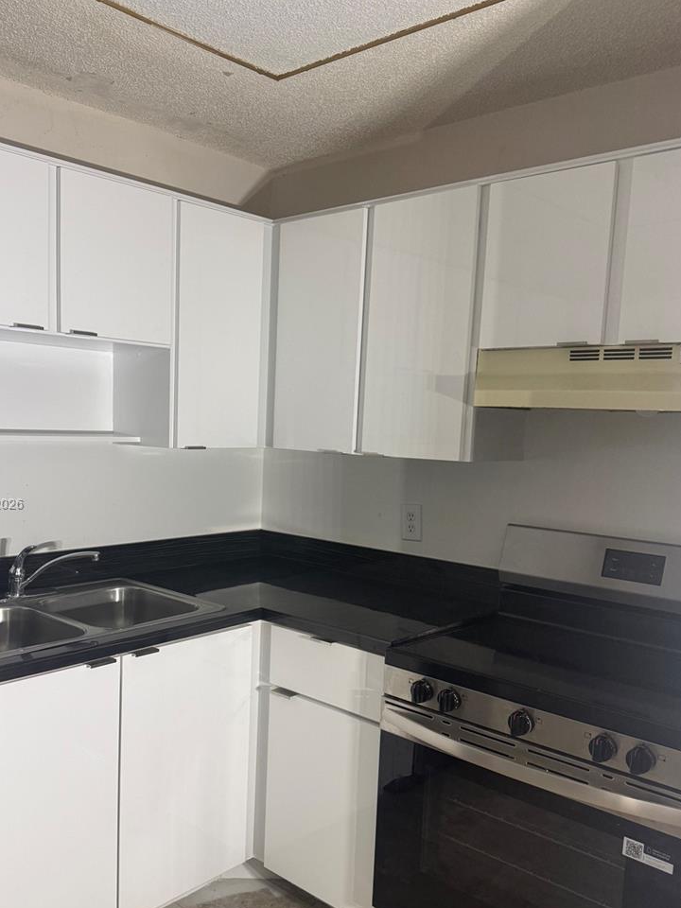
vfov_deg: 59.8
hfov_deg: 46.5
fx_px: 787
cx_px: 273
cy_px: 505
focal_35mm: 30
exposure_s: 1/120
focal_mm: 6.76
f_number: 1.78
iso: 200
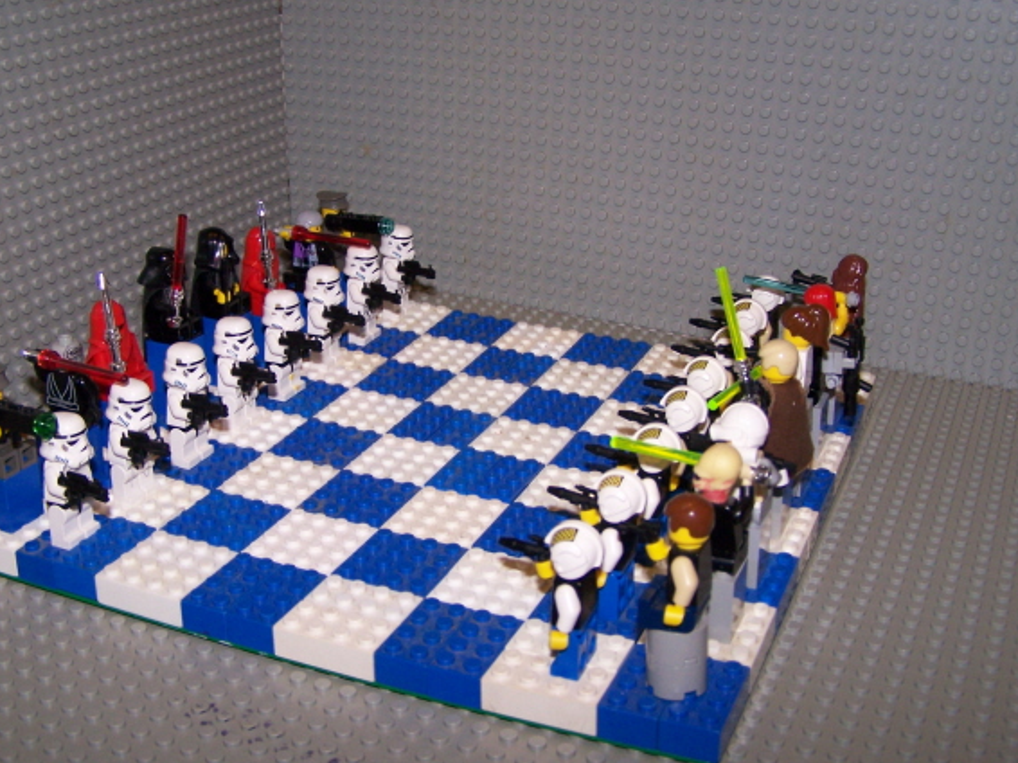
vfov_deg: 33.6
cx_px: 473
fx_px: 1264
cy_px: 362
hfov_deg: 43.8
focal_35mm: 43
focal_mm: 6.3
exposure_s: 1/60
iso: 140
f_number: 2.8
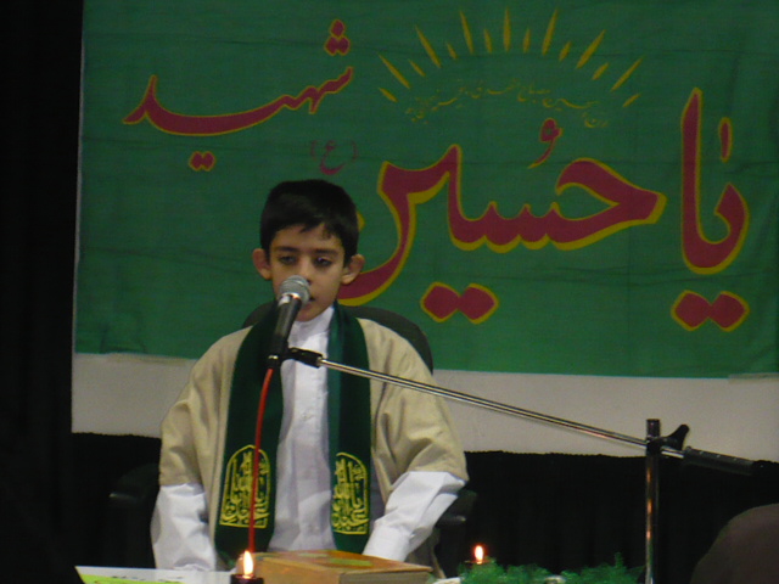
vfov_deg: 7.2
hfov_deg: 9.6
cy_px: 292
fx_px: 4636
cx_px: 390
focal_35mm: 206
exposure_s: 1/30
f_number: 3.8
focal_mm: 22.9
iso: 320
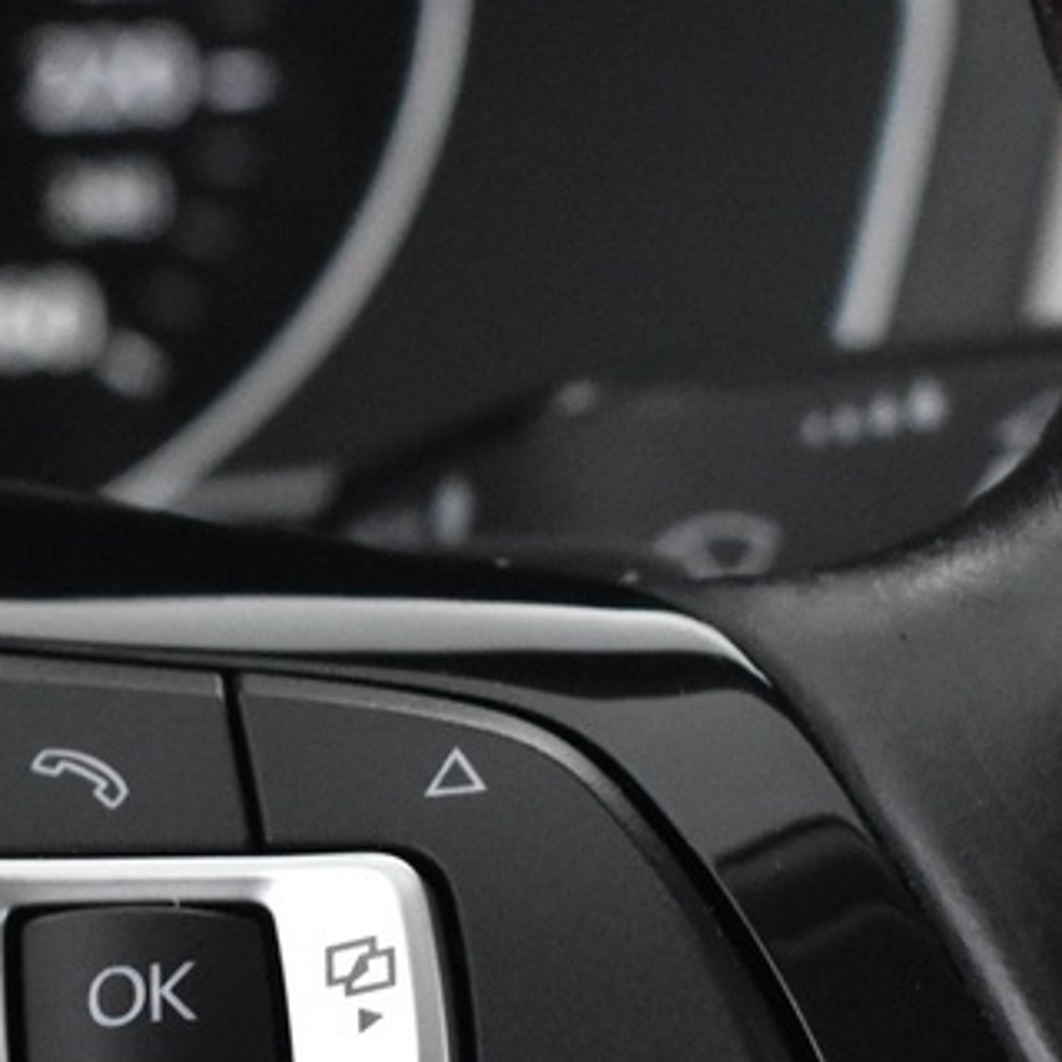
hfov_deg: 10.8
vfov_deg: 10.7
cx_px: 209
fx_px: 5593
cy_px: 1158
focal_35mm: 161
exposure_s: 1/40
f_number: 4
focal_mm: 25
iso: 3200
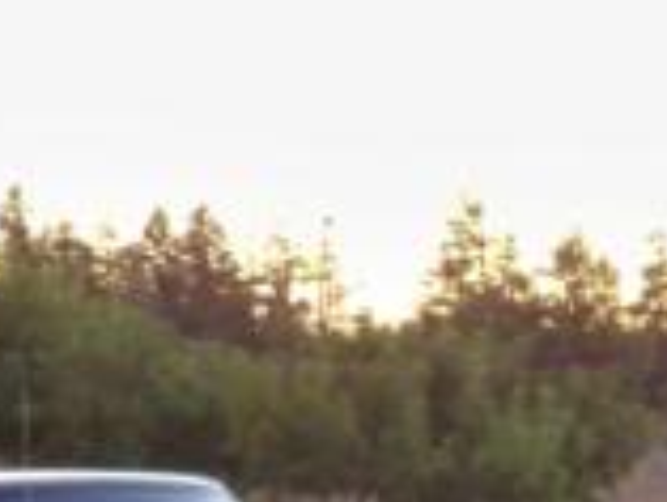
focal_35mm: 178
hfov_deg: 11.1
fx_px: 3432
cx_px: 480
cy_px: 557
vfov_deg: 8.3
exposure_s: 1/60
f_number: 3.1
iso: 250
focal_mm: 6.3
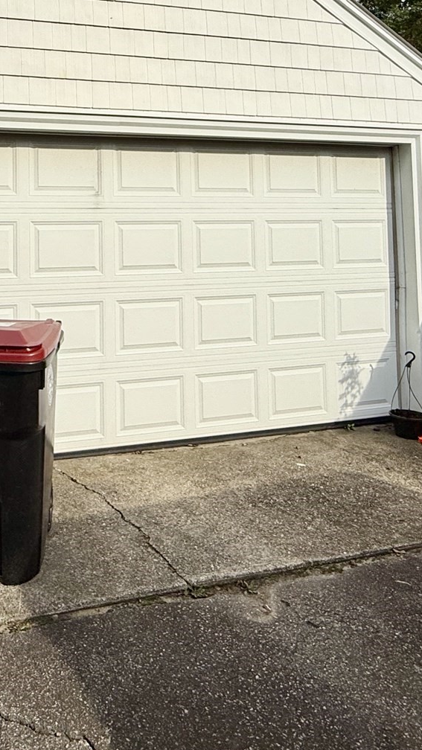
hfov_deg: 35.0
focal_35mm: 31
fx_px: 617
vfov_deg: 59.4
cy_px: 190
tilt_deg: +2.5
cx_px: 22
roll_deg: +0.8
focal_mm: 2.22
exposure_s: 1/3289
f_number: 2.2
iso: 50
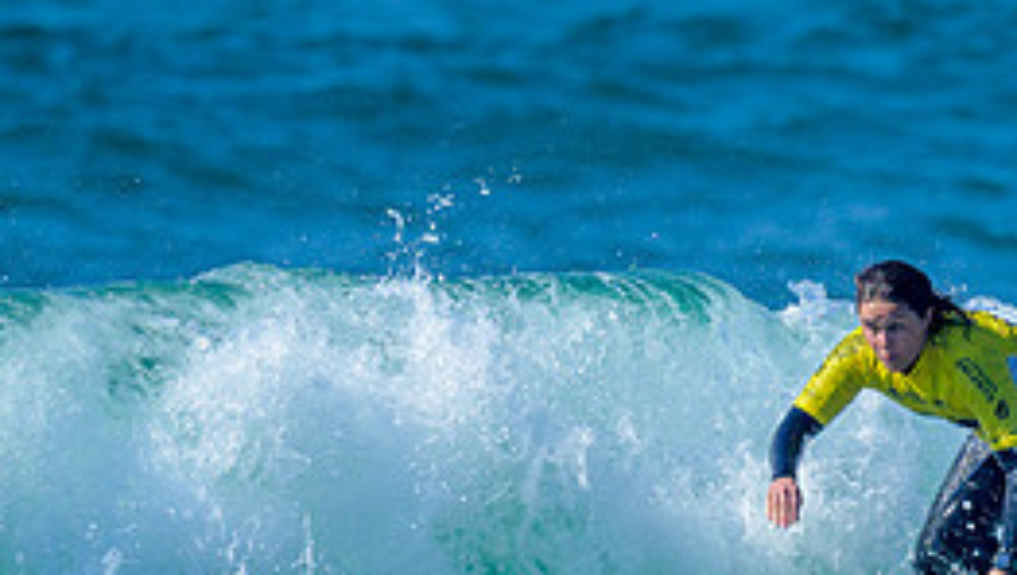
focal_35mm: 2545
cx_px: 565
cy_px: 538
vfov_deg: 0.5
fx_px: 68701
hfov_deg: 0.8
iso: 280
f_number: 6.3
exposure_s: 1/2000
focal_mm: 800
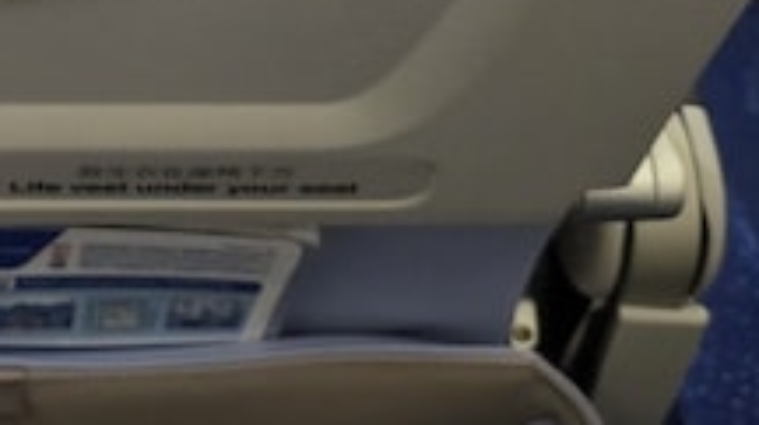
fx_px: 1870
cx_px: -56
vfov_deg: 12.2
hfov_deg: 21.8
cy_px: -277
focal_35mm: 93
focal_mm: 6.3
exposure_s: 1/30.5
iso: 400
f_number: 1.7
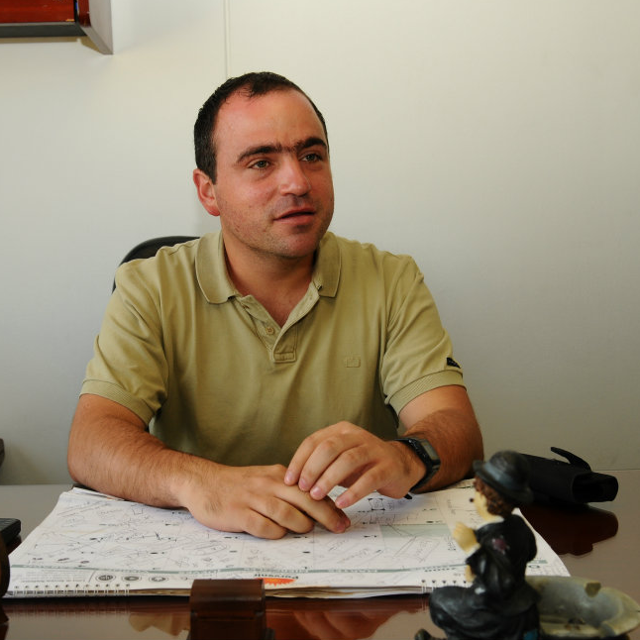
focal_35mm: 45
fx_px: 934
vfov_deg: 37.8
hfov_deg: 37.8
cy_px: 320
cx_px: 277
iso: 250
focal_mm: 23
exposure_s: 1/100
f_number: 5
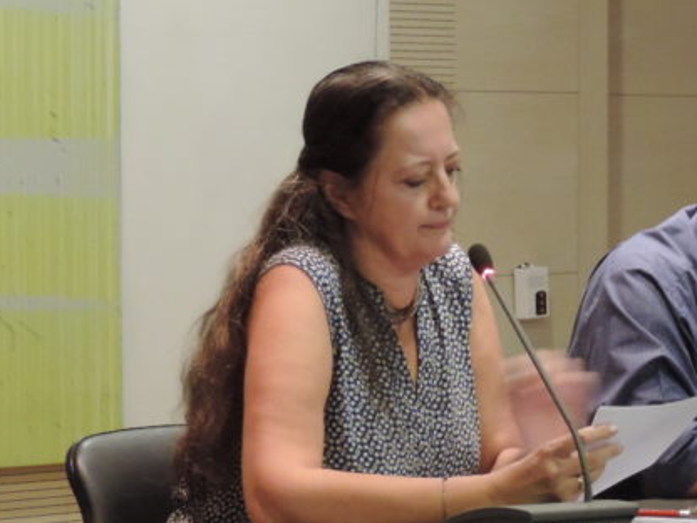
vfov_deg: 7.1
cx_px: 645
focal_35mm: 209
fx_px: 4208
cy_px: 238
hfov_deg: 9.4
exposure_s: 1/25
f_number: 4
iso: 640
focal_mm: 15.1
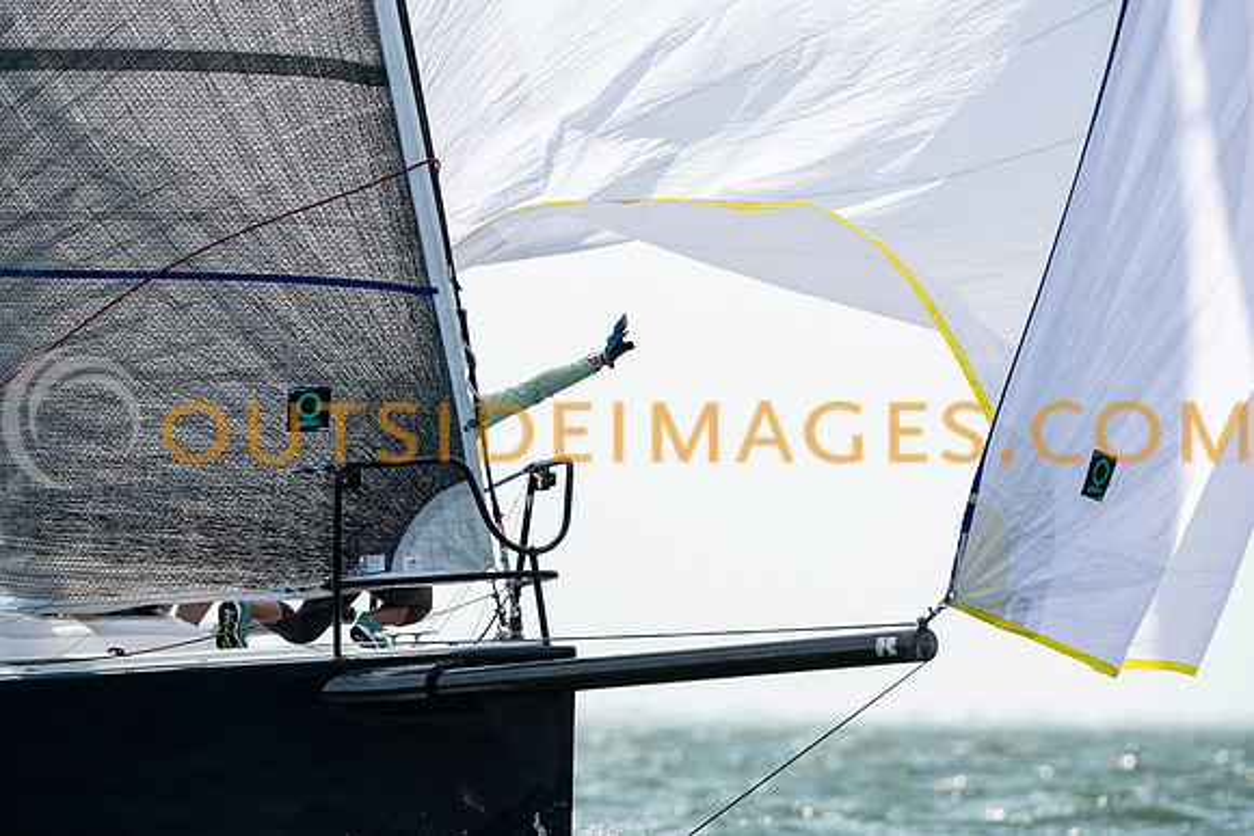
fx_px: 14633
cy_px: 418
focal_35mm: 420
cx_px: 627
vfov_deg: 3.3
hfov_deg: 4.9
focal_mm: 280
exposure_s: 1/2500
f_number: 5.6
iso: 400
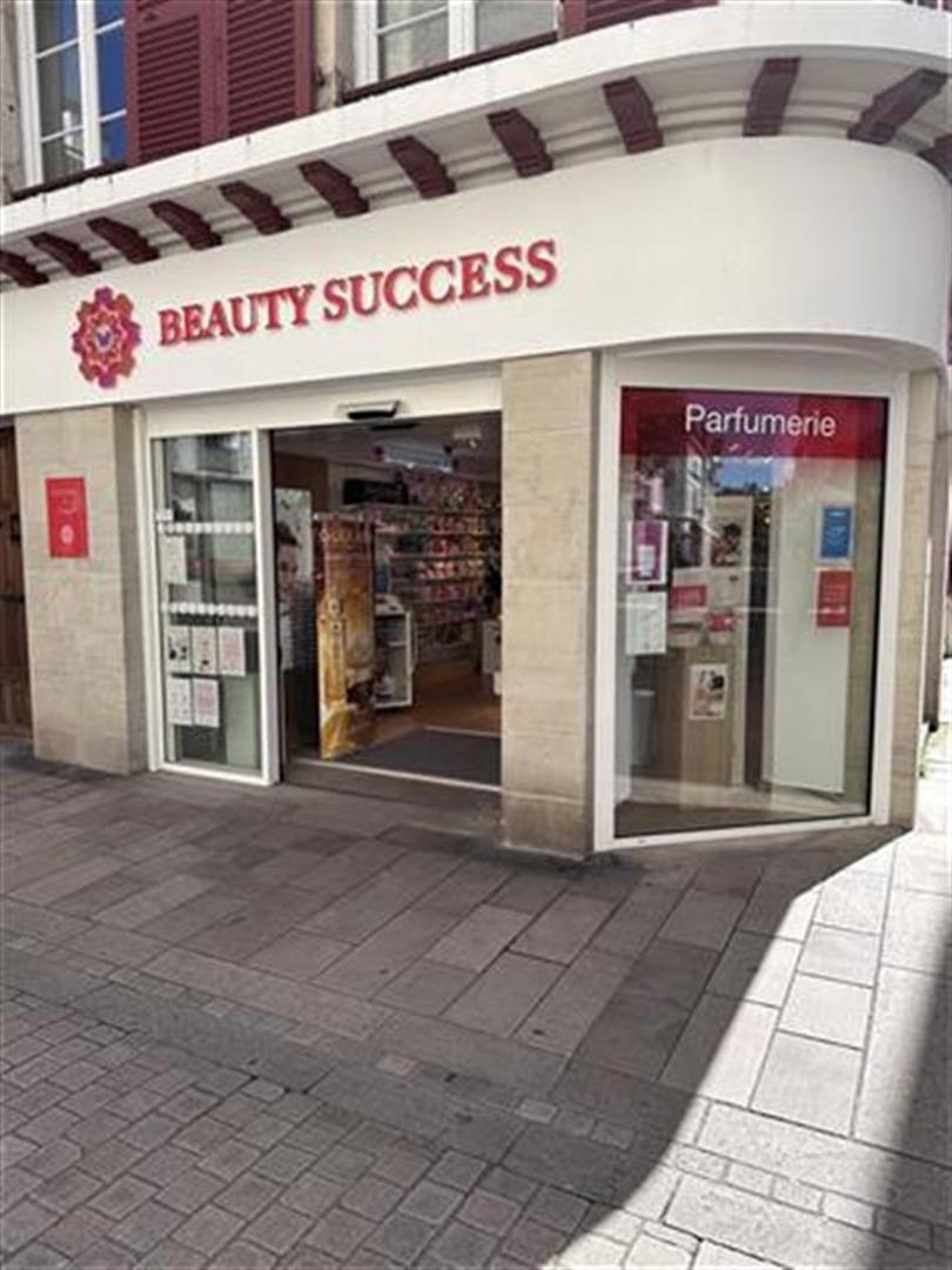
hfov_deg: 56.8
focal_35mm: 24
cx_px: 476
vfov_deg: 71.6
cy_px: 635
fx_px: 880
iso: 80
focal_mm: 6.86
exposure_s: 1/2809
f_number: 1.78
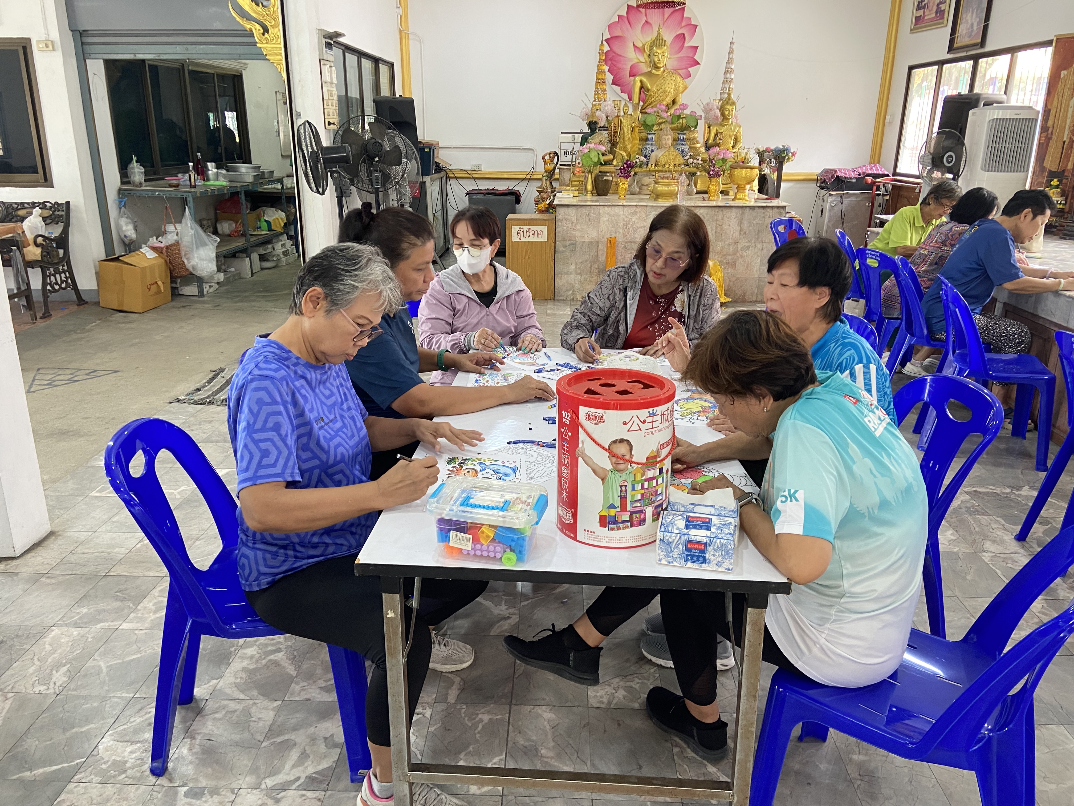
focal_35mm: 26
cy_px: 403
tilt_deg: -19.1
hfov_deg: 67.3
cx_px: 537
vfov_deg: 53.1
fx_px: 807
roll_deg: -0.7
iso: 125
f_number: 1.8
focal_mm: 4.25
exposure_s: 1/62
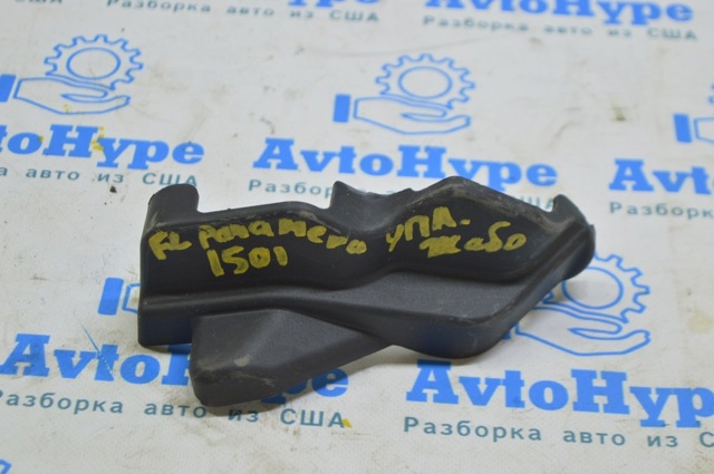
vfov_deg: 16.5
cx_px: 357
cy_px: 237
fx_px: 1634
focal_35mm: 82
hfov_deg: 24.6
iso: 400
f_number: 5.6
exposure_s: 1/20
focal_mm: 55
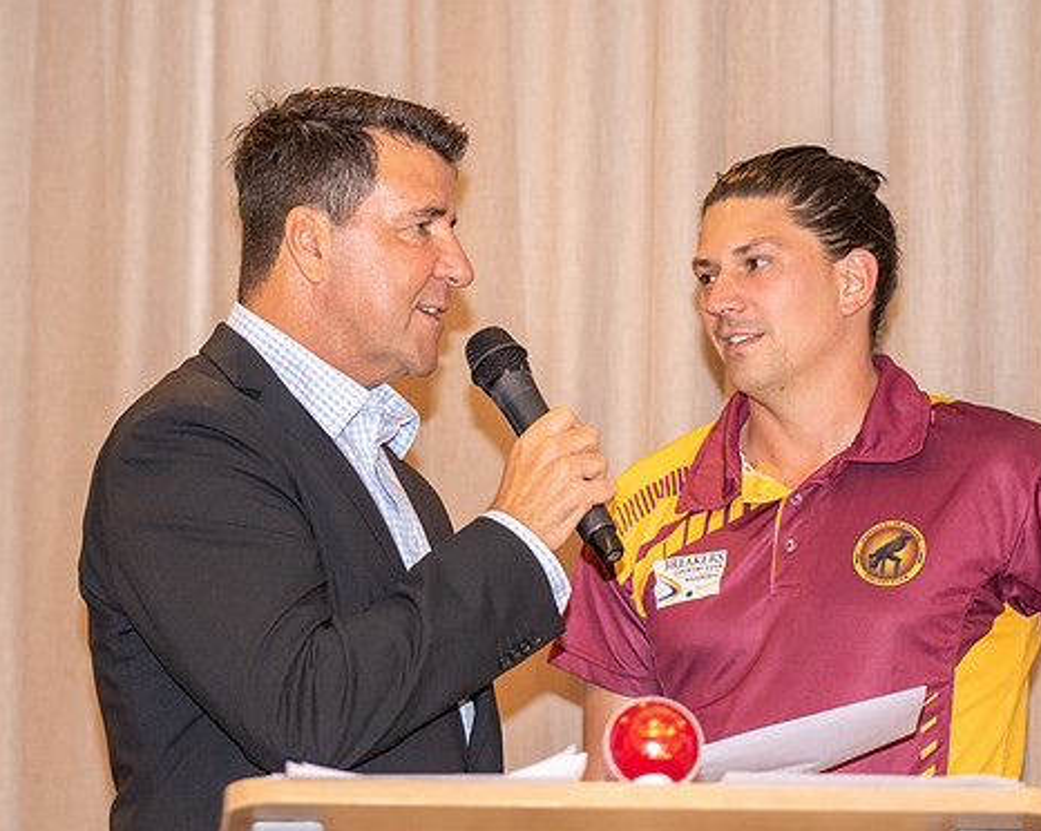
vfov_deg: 11.0
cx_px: 517
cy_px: 365
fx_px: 4310
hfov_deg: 13.8
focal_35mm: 140
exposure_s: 1/60
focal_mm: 70
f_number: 2.8
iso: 1000
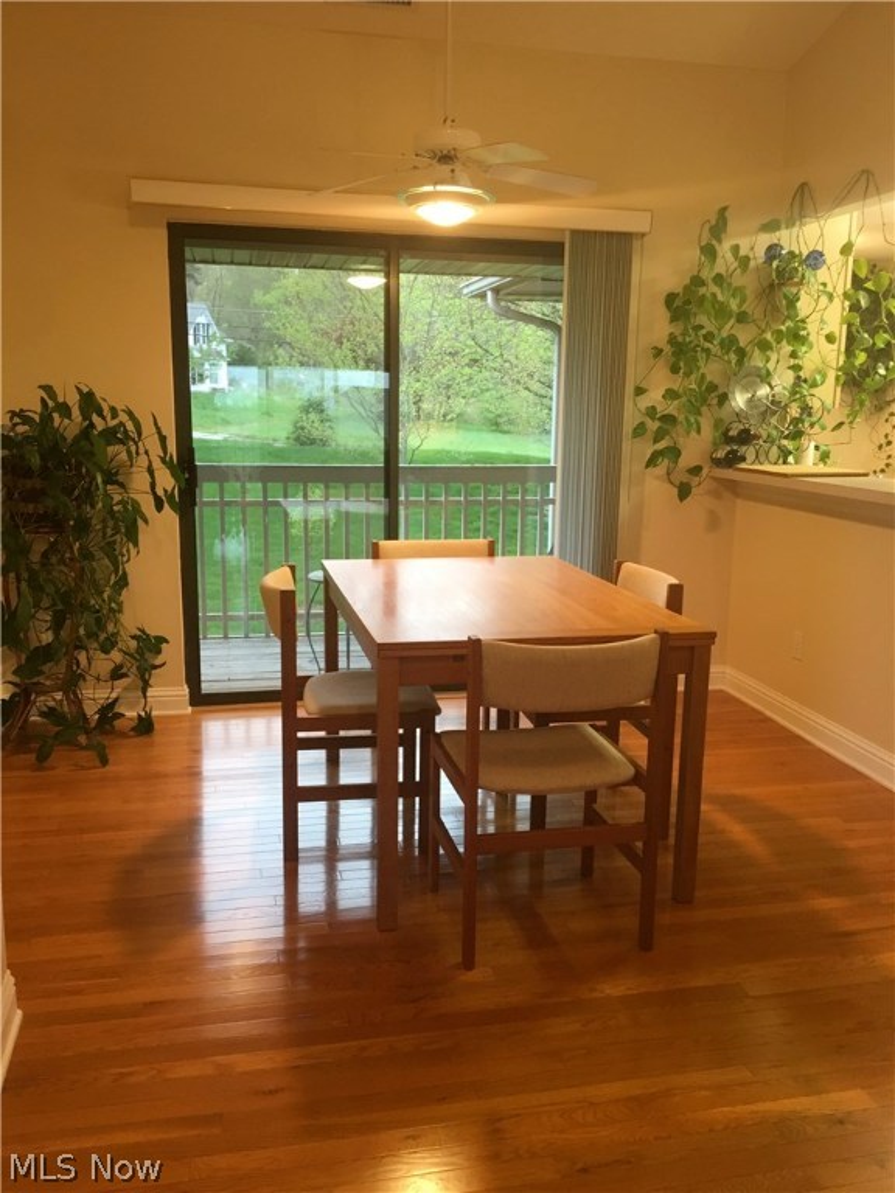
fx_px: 1000
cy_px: 596
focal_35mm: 29
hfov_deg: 48.2
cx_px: 448
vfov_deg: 61.7
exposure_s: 1/30
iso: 100
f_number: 2.2
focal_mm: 4.15
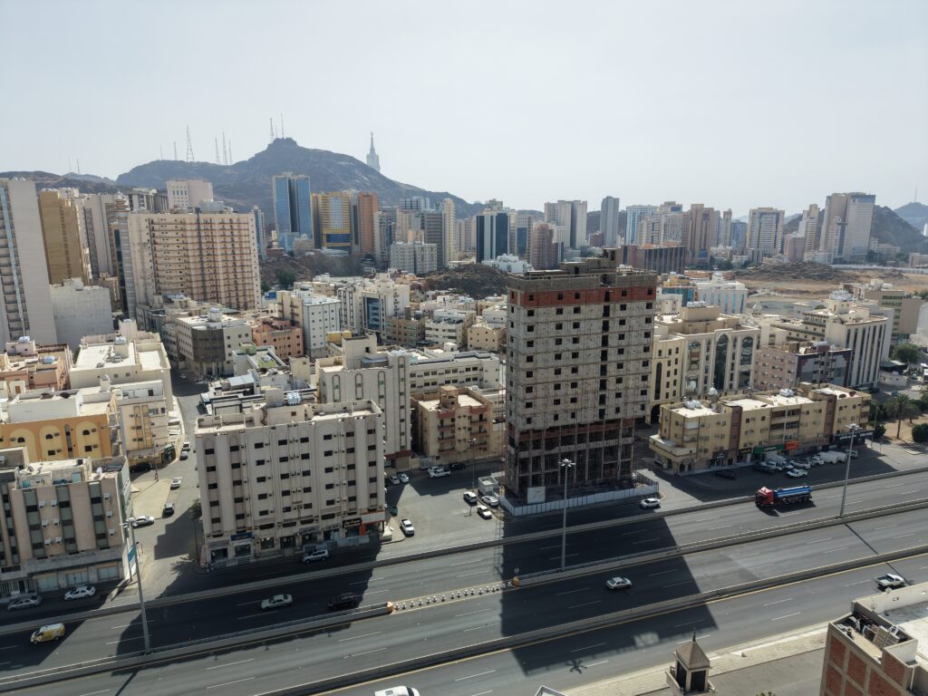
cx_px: 464
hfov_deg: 71.6
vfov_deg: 56.8
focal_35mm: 24
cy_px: 348
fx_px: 643
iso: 260
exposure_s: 1/8000
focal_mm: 8.67
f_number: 1.8
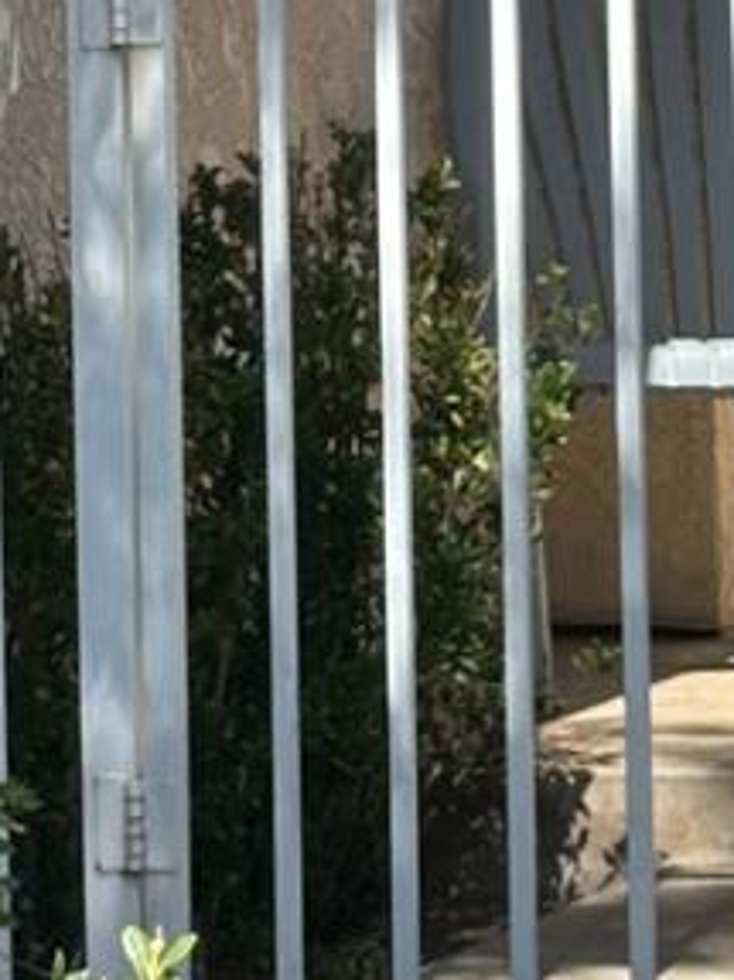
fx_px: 7102
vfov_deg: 7.9
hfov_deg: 5.9
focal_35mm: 251
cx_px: 60
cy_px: 99
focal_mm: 6.86
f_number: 1.78
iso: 64
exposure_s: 1/1475
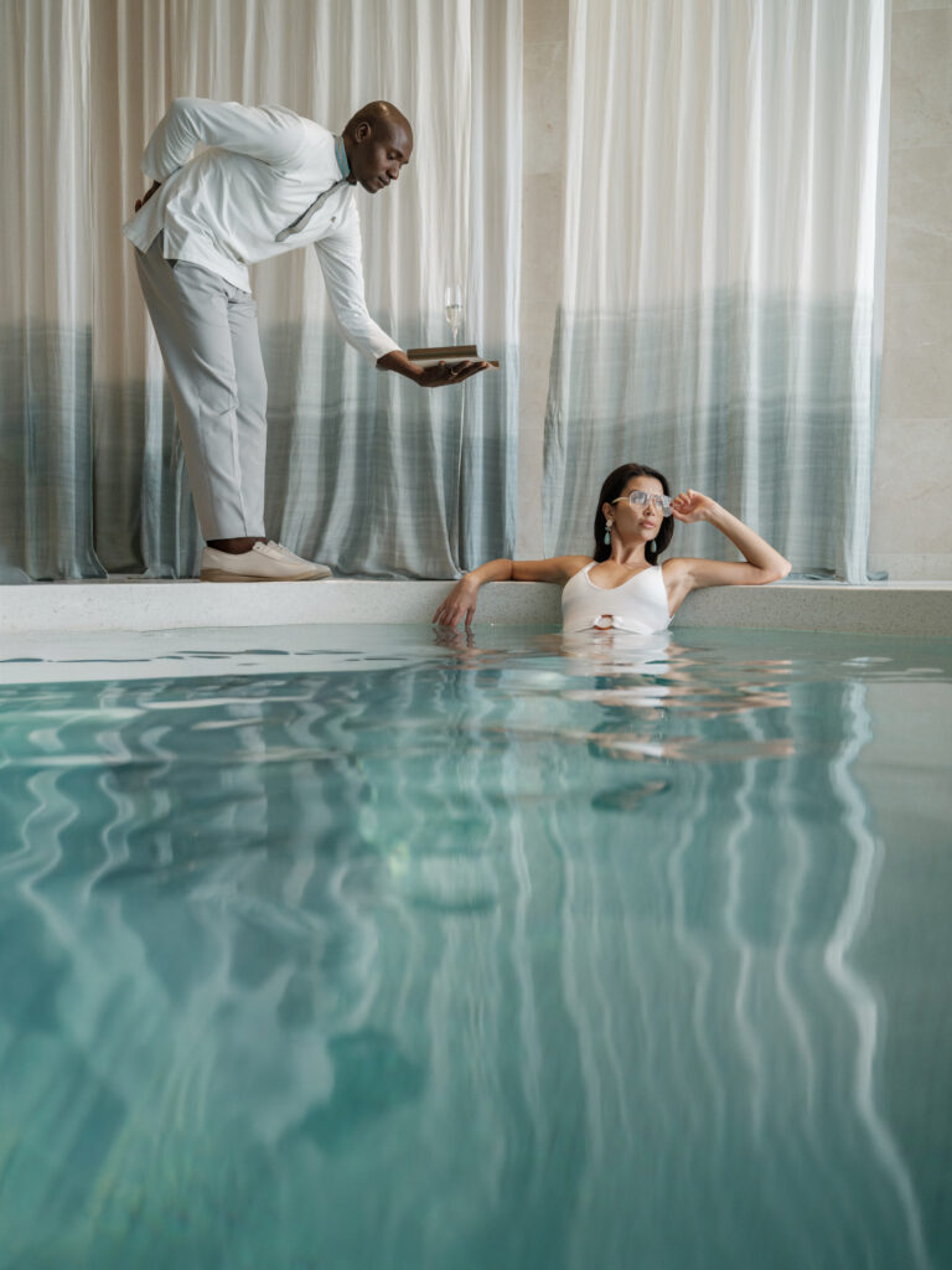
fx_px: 1540
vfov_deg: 44.8
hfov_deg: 34.3
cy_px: 635
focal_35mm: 42
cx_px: 476
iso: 2000
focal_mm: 52.9
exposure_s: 1/100
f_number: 4
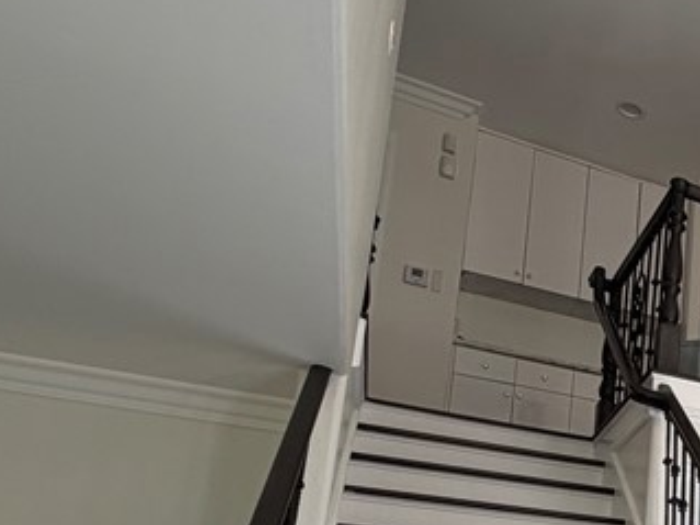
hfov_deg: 30.3
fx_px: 910
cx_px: 970
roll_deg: -0.3
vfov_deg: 29.3
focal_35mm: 45
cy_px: 567
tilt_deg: +10.2
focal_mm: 2.22
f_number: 2.2
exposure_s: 1/120
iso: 50
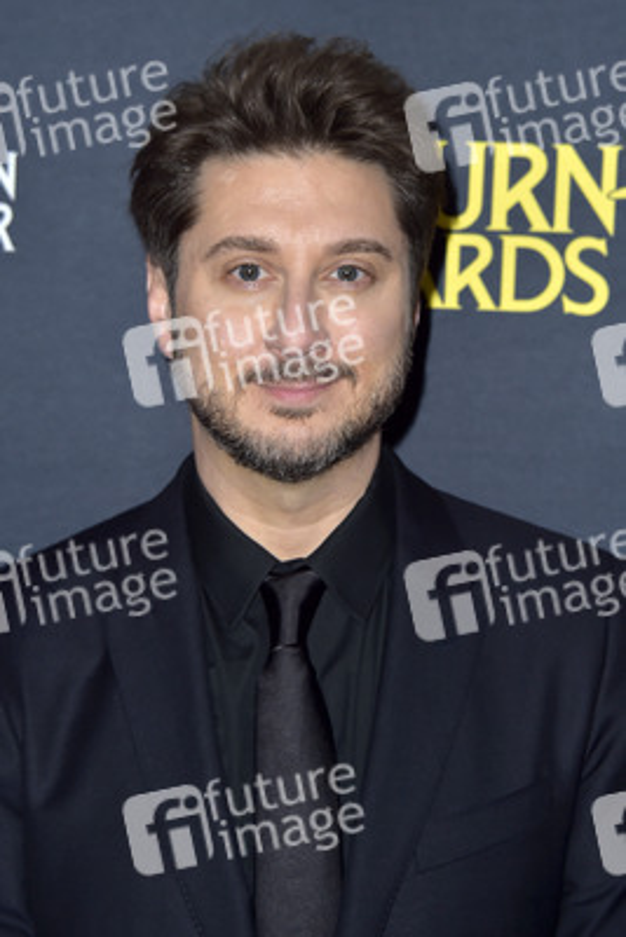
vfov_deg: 20.4
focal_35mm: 100
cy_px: 468
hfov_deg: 13.7
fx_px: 2606
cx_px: 313
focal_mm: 100
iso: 250
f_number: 6.3
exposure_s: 1/250
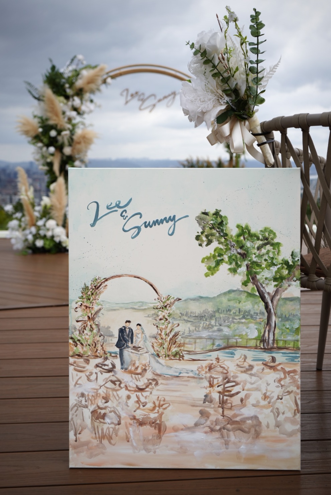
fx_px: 496
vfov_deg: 53.1
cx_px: 166
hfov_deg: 36.9
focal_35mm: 36
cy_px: 248
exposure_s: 1/500
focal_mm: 36
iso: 100
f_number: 5
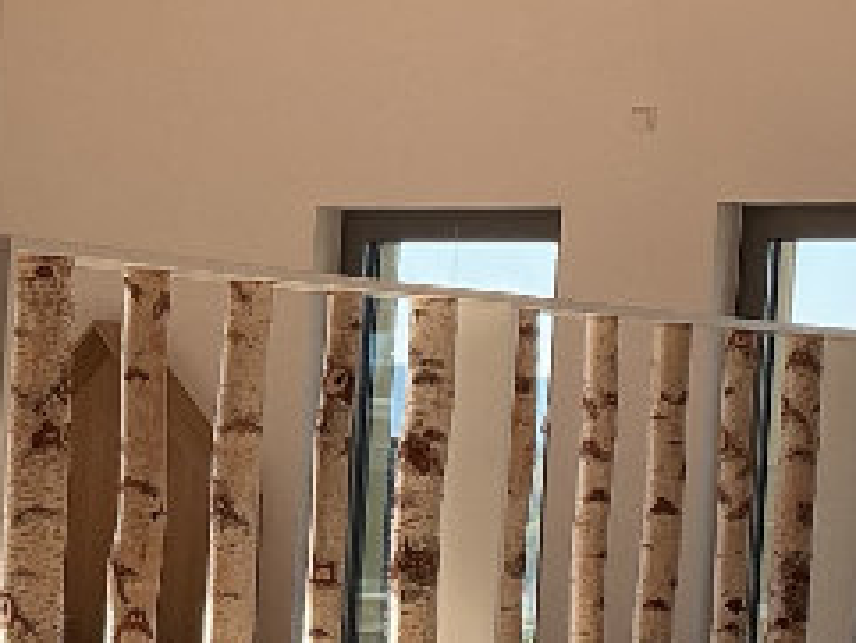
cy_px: 465
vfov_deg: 12.0
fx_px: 3043
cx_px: -107
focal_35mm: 123
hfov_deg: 15.5
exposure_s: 1/268
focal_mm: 3
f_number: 1.8
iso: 25
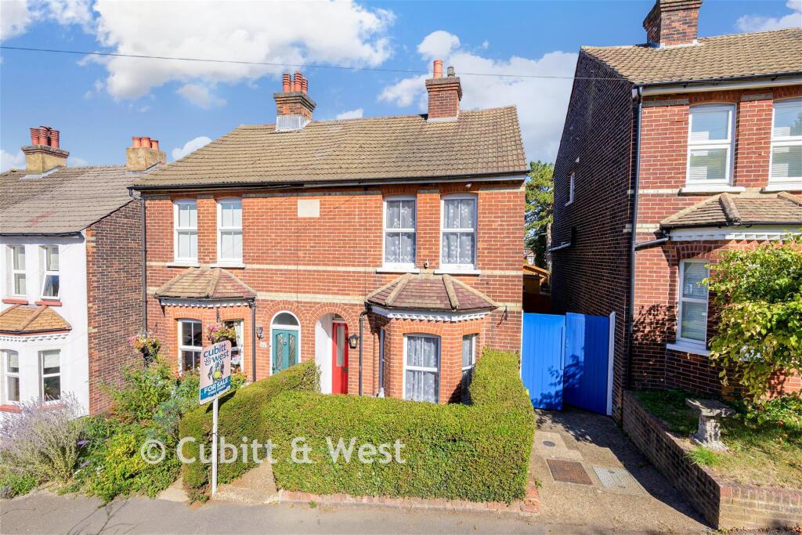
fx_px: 356
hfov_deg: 96.7
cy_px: 268
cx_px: 401
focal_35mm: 16
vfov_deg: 73.8
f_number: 8
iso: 100
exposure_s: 1/250
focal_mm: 16
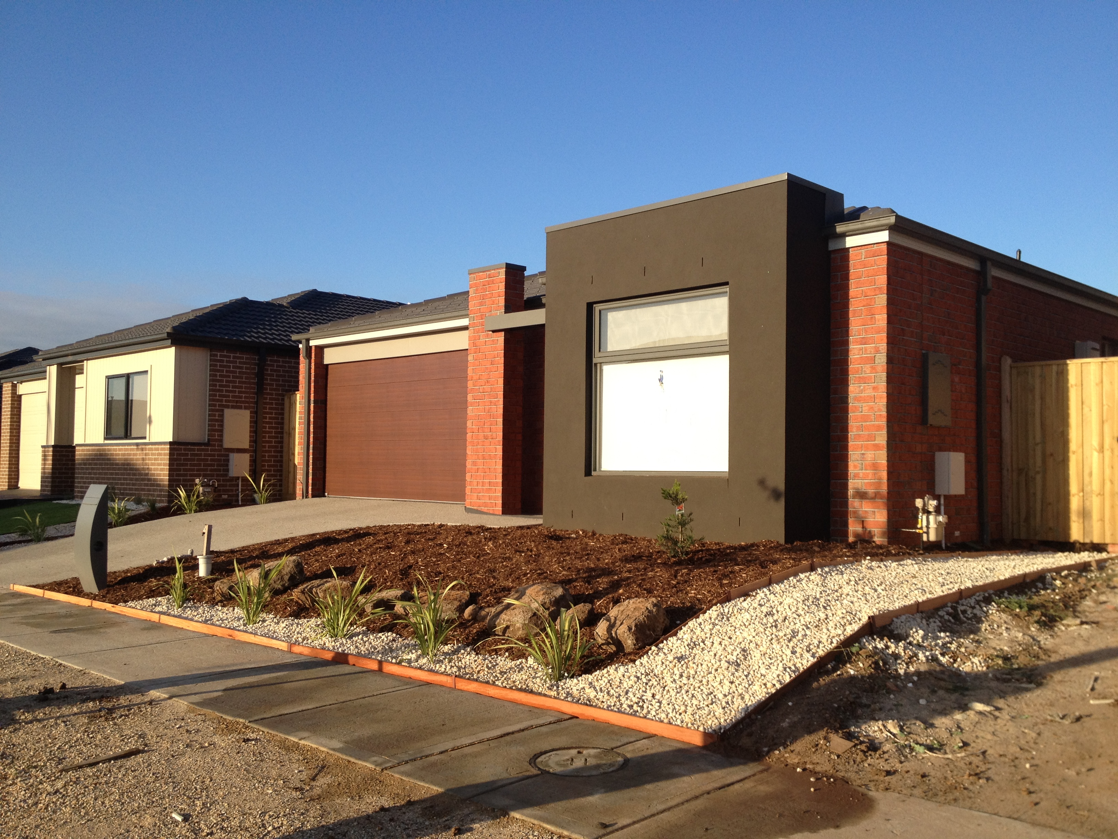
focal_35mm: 35
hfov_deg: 52.6
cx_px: 559
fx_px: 1130
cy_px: 420
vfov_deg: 40.7
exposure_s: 1/951
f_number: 2.4
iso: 64
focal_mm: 4.28
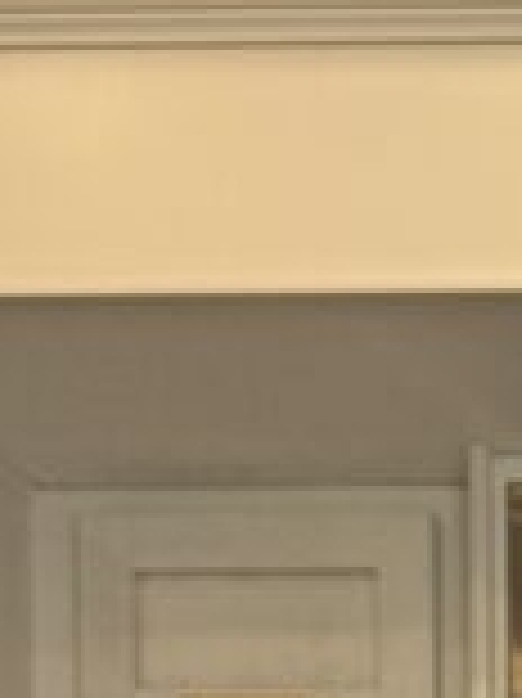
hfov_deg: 7.9
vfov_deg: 10.2
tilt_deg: -2.2
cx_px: 1647
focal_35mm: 159
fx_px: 3201
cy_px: 1864
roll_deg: -0.6
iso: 80
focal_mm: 6.76
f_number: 1.78
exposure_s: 1/121
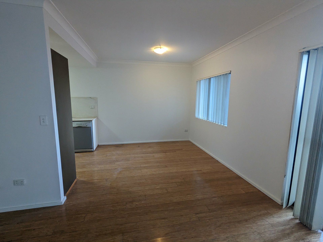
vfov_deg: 78.1
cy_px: 121
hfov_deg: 94.5
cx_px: 162
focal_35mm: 16
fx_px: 149
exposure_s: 1/25
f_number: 2.2
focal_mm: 2.35
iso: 152
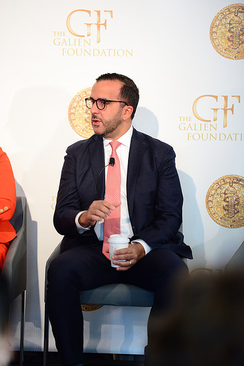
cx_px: 122
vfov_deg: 10.3
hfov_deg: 6.9
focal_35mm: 200
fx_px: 2032
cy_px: 183
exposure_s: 1/160
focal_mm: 200
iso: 3200
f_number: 2.8
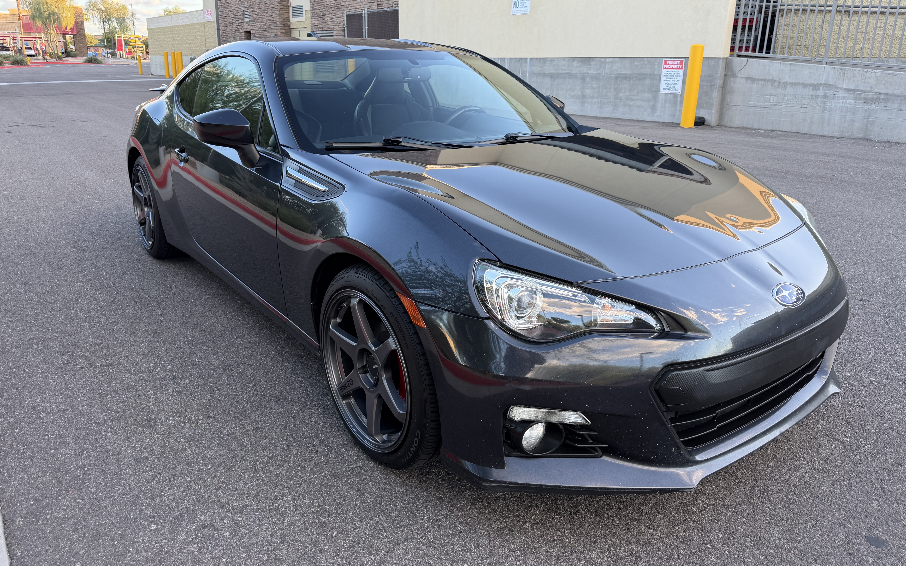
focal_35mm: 26
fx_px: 642
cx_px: 453
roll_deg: +0.7
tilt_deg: -15.9
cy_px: 250
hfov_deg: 70.4
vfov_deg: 47.5
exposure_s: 1/141
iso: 64
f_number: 1.78
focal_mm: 6.76
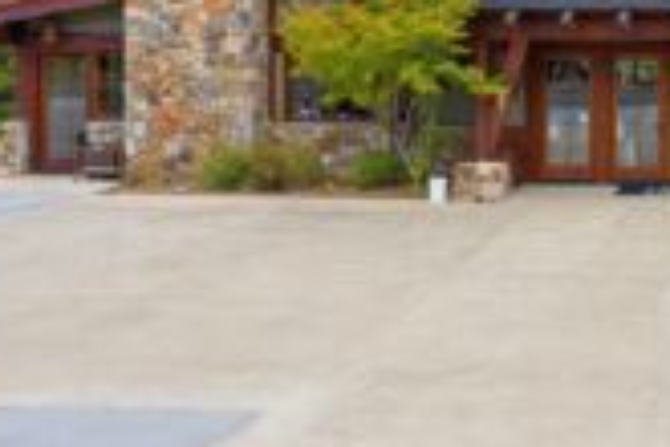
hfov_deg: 27.7
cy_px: 49
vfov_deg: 19.7
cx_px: 690
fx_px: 1265
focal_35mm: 68
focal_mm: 10.26
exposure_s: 1/240
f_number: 5.6
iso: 100
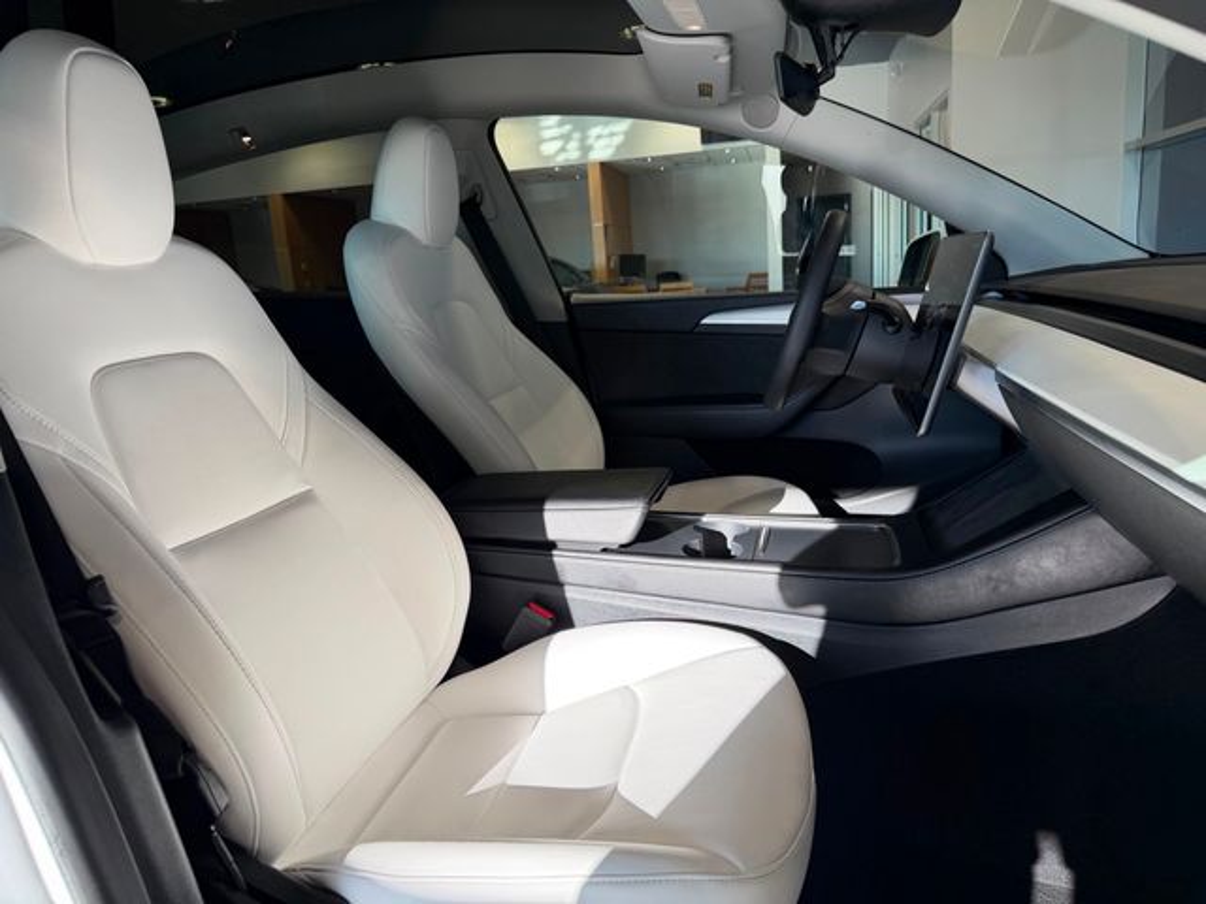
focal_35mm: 24
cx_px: 603
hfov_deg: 71.6
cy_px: 452
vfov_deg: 56.8
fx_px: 836
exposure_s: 1/312
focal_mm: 6.76
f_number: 1.78
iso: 80
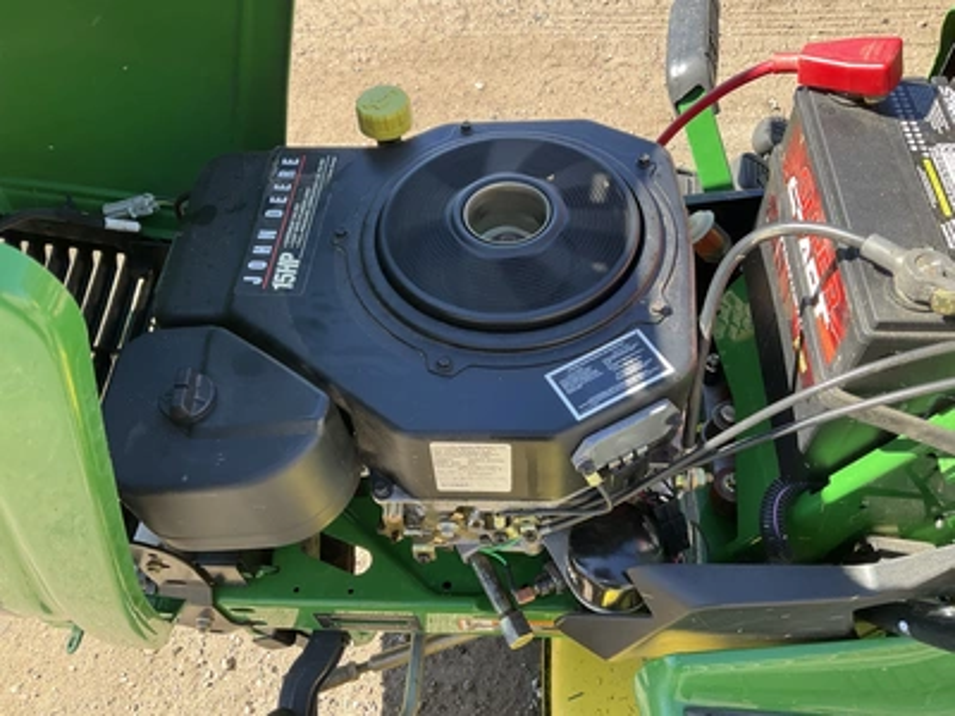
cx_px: 478
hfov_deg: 61.7
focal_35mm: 29
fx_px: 800
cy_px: 358
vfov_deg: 48.2
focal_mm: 3
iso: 25
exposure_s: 1/181
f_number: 1.8
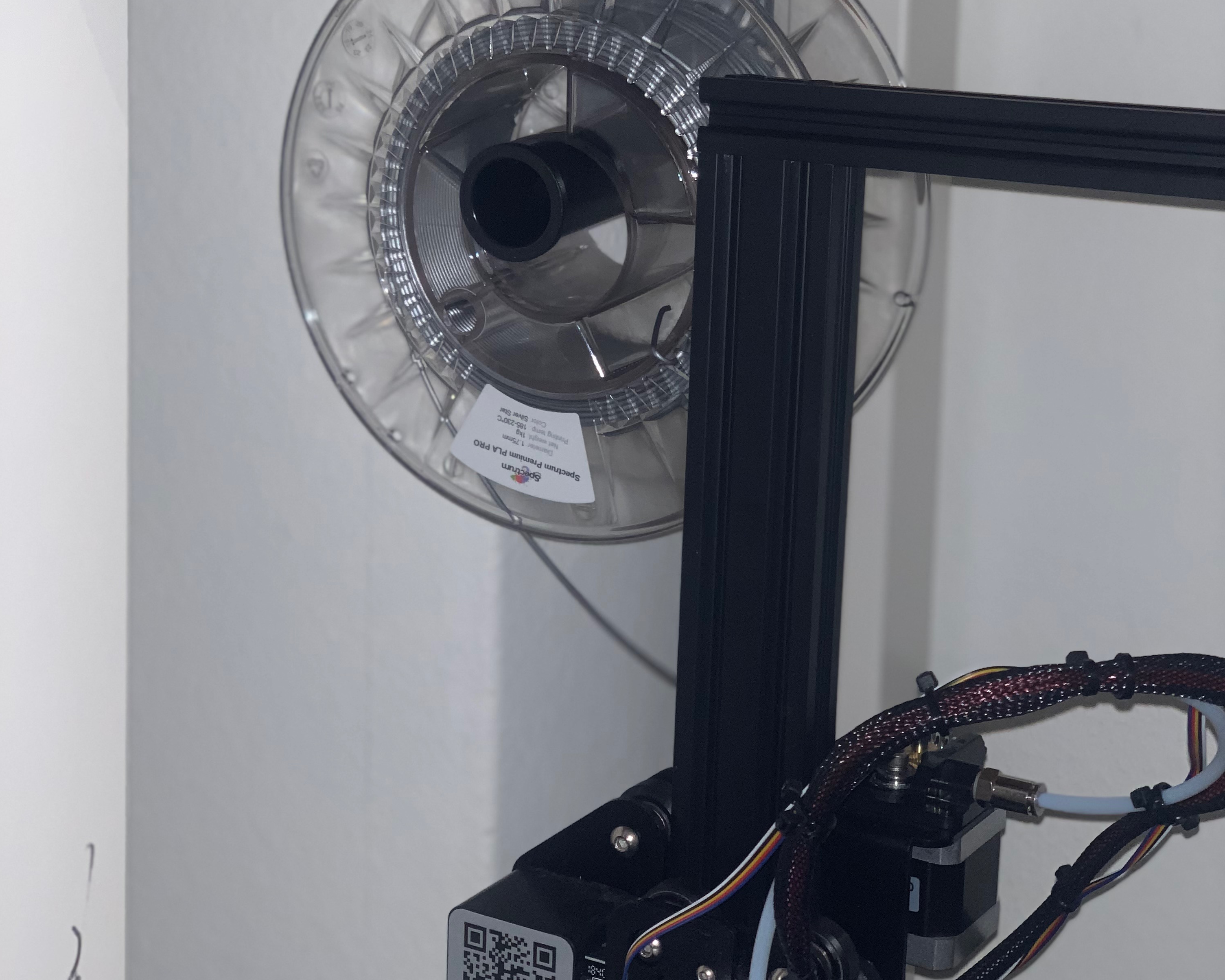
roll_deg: -0.9
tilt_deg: -10.3
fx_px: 2465
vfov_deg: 22.4
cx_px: 610
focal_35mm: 68
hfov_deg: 27.9
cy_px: 354
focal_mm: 6
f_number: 2.4
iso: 50
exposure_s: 1/32
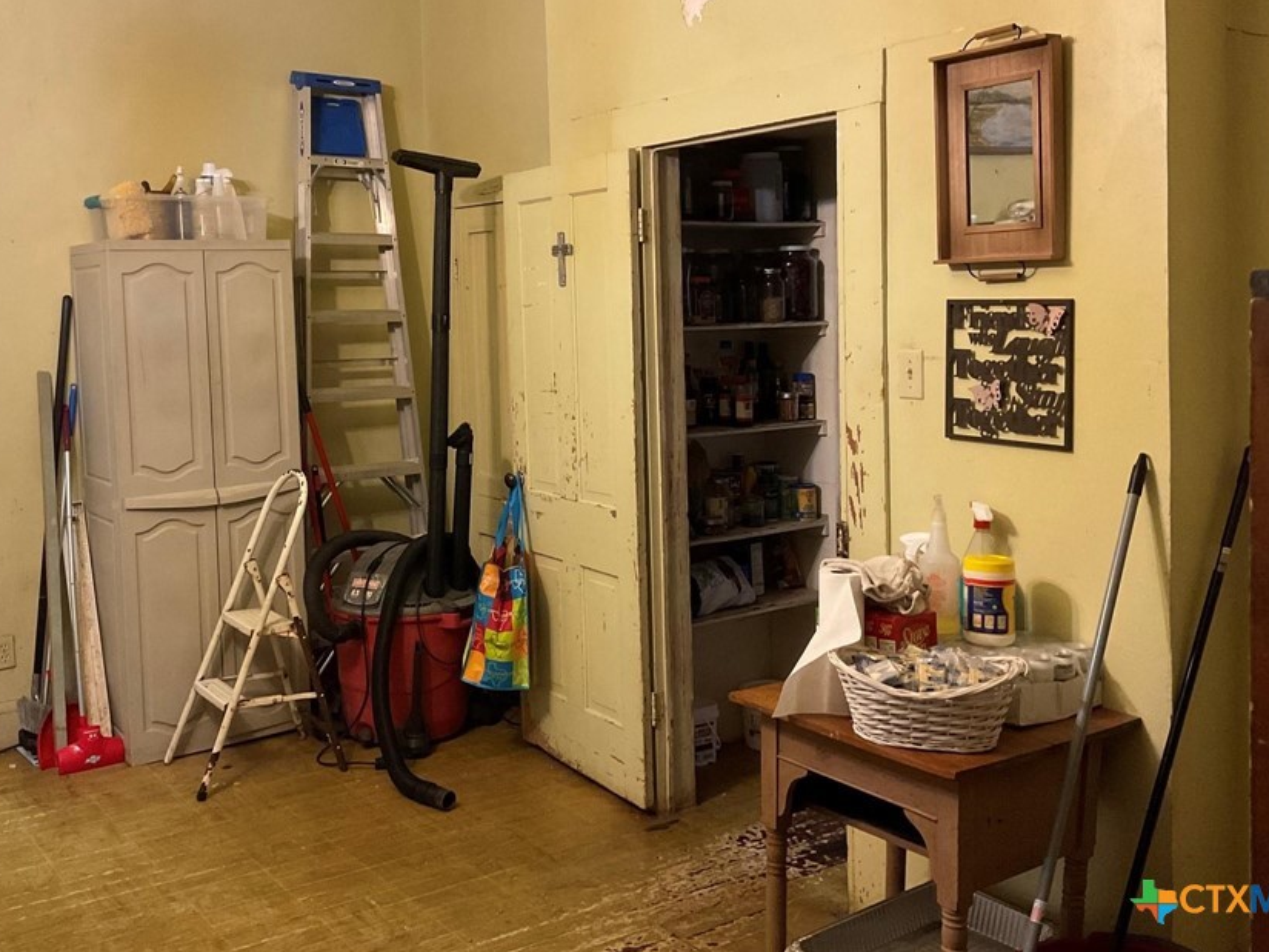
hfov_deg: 51.3
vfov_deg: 39.4
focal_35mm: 36
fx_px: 1320
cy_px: 364
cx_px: 568
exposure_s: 1/40
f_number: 1.8
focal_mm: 3
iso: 250
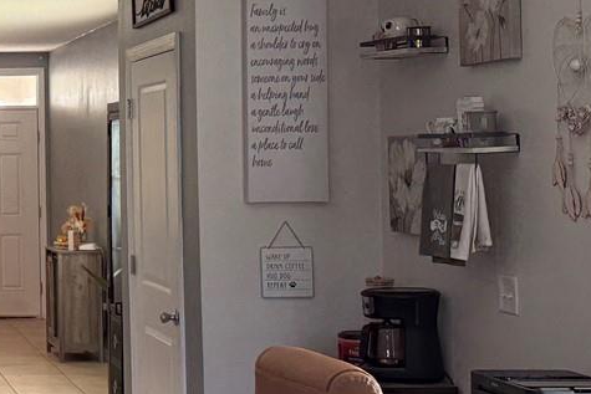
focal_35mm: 84
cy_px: 128
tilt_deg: +3.7
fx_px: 1379
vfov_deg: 16.2
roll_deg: -0.3
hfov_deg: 21.8
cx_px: -173
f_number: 1.78
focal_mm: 6.76
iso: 200
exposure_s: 1/120
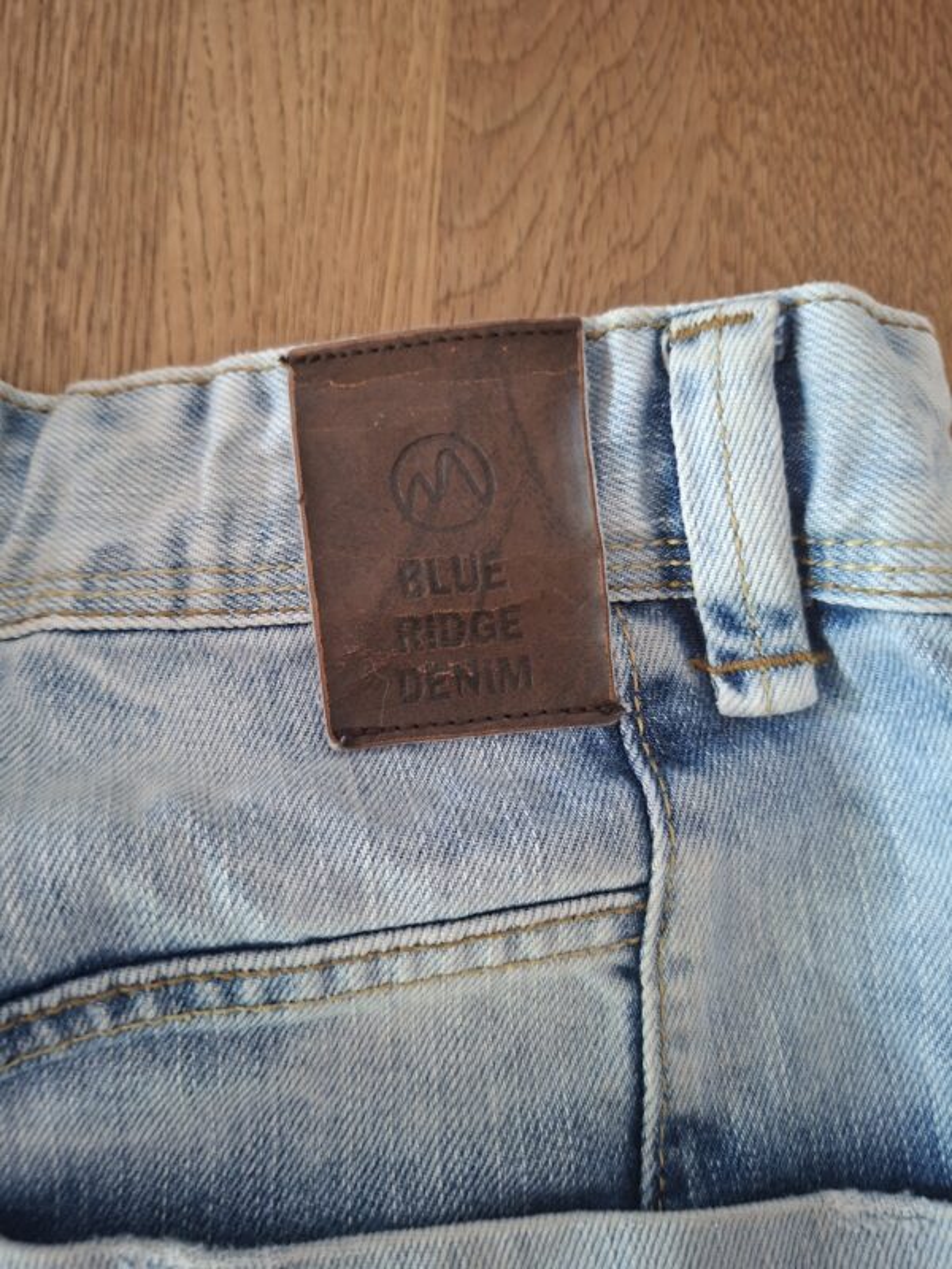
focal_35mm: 23
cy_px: 634
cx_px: 476
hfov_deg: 58.9
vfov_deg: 73.9
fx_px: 843
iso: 500
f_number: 1.8
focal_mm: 5.54
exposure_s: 1/25
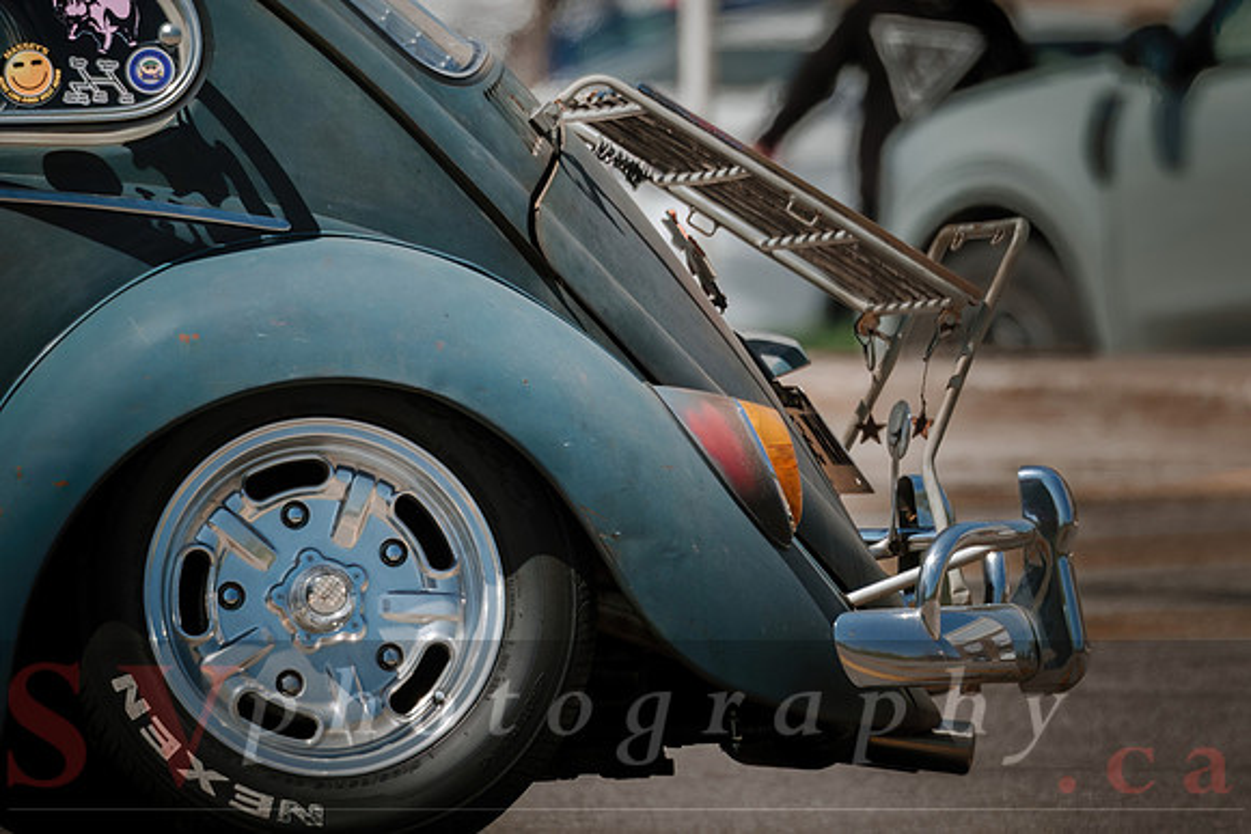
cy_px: 417
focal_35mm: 753
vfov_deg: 1.8
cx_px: 626
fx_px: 26172
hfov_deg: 2.7
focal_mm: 502
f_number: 8
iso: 125
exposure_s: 1/125
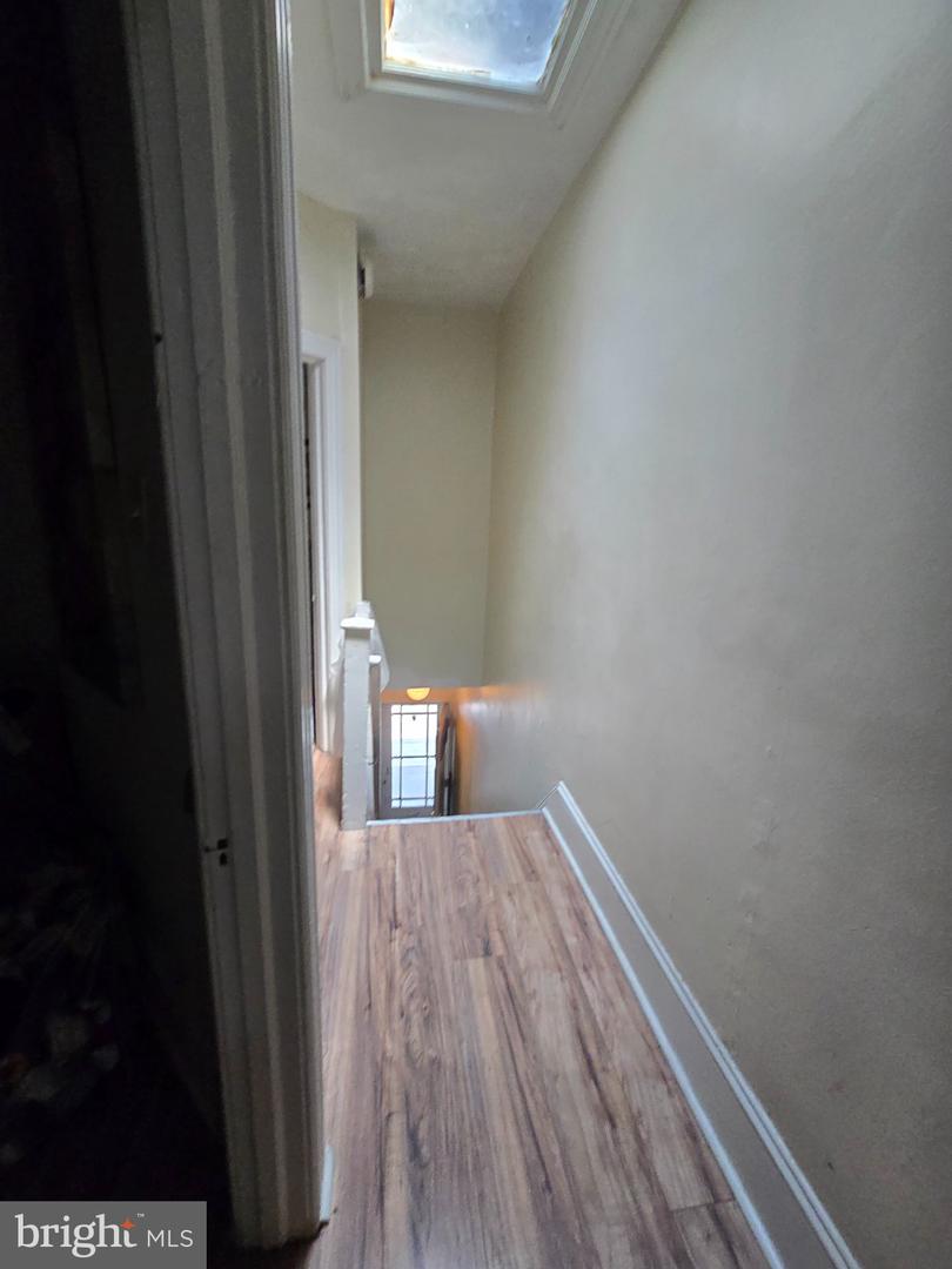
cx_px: 476
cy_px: 634
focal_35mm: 13
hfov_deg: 89.9
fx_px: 477
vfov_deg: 106.2
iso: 160
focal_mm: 2.2
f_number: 2.2
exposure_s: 1/60
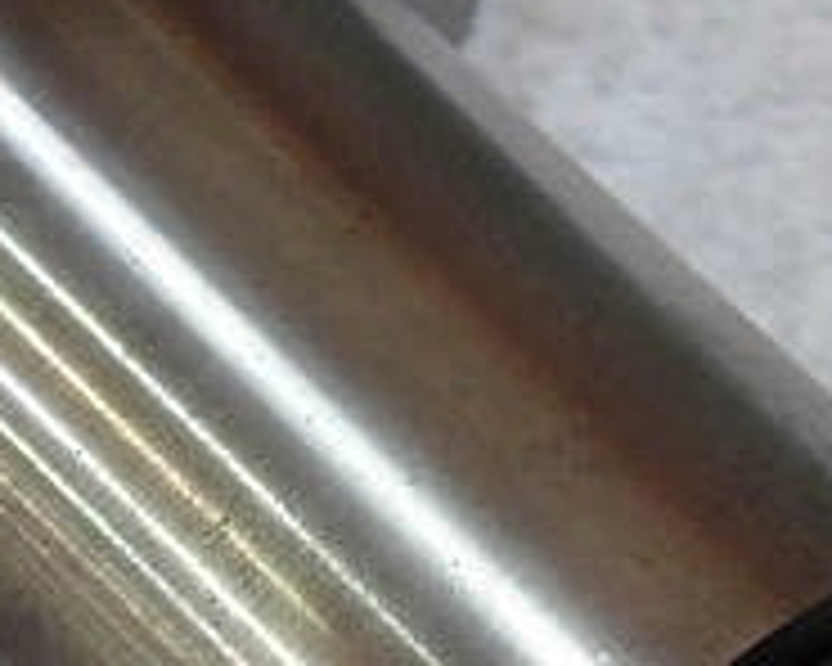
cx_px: 522
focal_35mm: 159
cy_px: 666
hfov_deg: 12.1
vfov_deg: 9.6
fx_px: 3915
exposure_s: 1/30
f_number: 3.4
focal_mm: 8.3
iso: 400
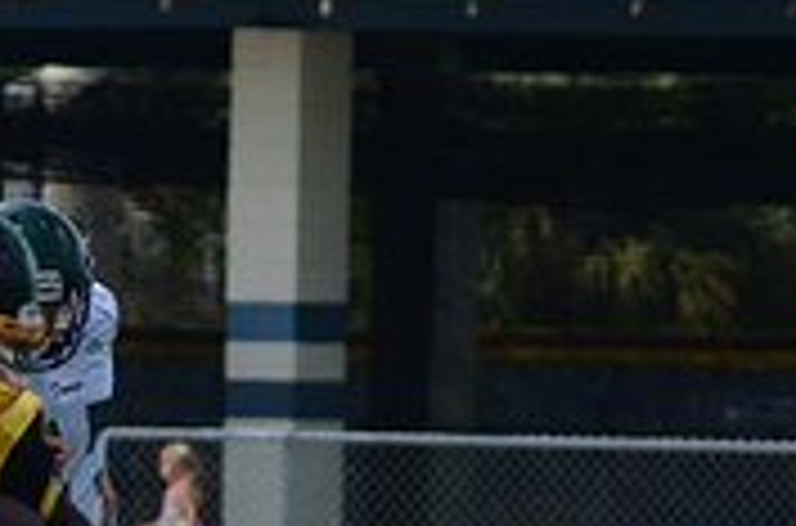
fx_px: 27146
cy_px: 522
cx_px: -207
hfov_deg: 1.7
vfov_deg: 1.1
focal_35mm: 1231
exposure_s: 1/800
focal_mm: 250
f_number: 5.6
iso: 200
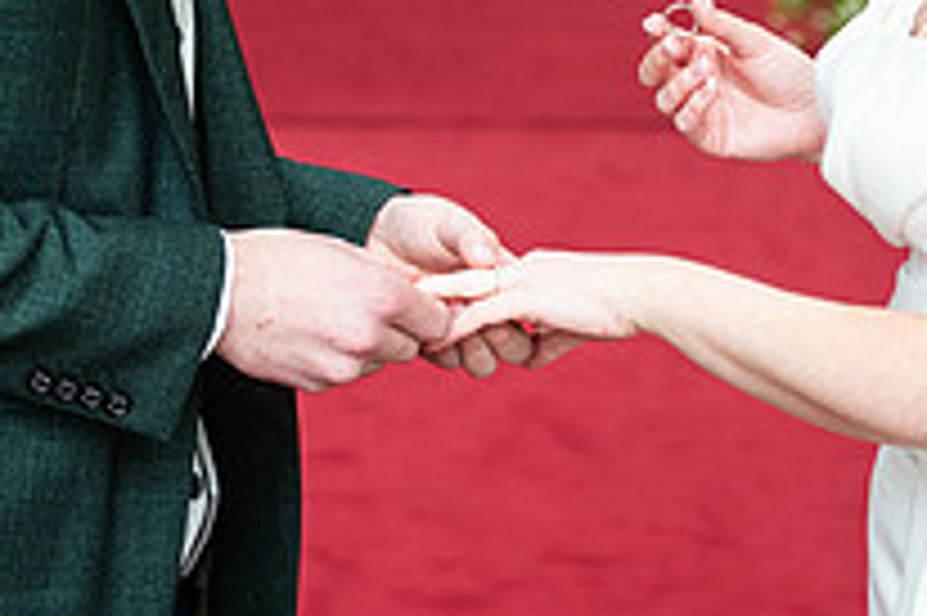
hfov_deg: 13.3
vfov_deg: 8.7
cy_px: -209
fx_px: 3988
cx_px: 400
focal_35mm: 155
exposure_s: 1/200
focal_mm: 55
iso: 400
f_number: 3.5
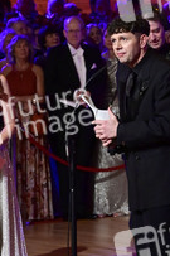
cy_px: 182
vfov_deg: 14.8
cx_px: 64
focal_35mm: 138
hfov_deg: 9.9
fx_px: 979
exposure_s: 1/200
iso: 5000
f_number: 5
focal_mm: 70
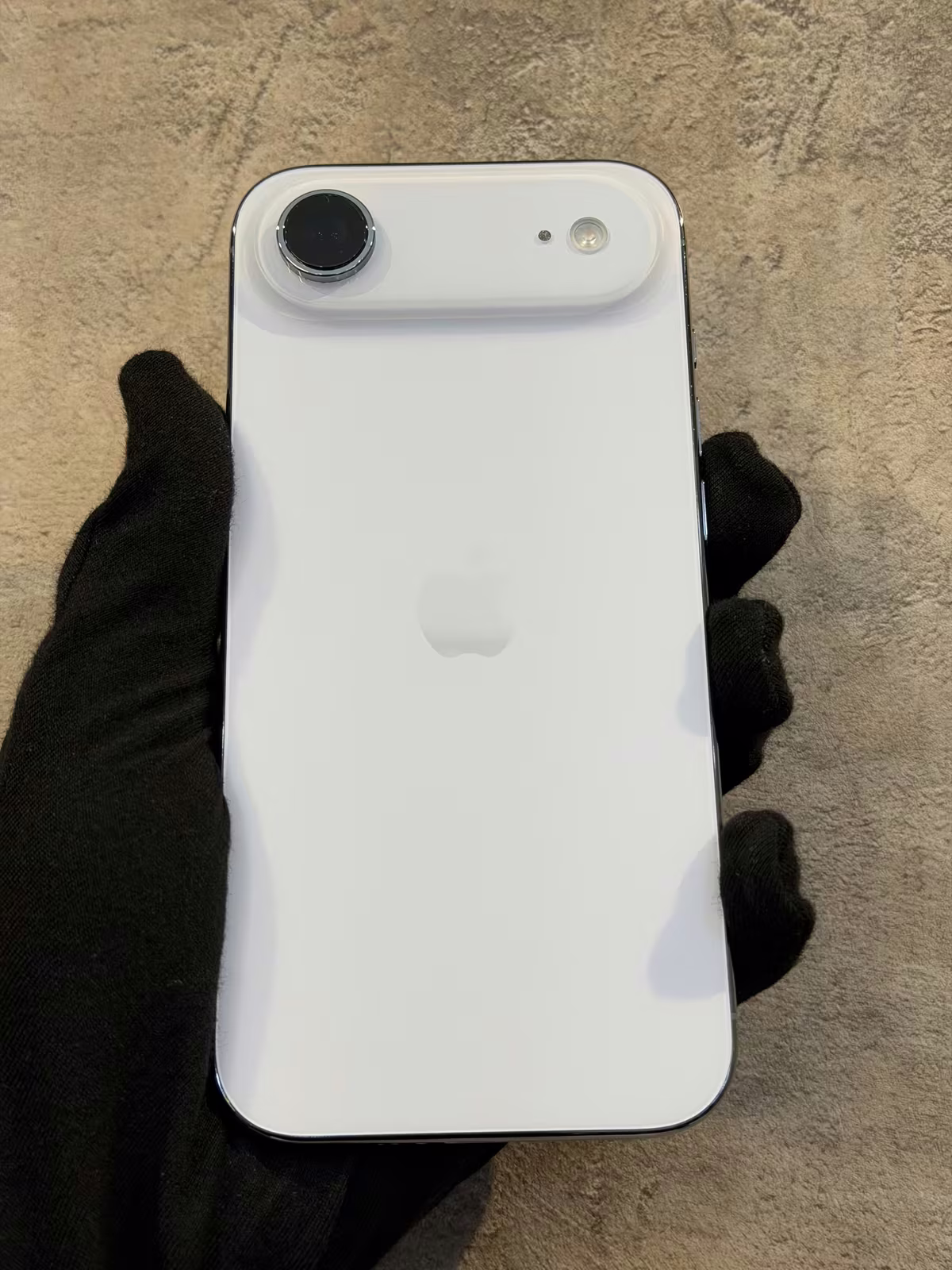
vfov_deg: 39.7
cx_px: 476
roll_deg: -2.0
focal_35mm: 48
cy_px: 635
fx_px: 1760
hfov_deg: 30.3
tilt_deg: +12.7
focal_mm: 6.76
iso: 64
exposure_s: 1/50
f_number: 1.78
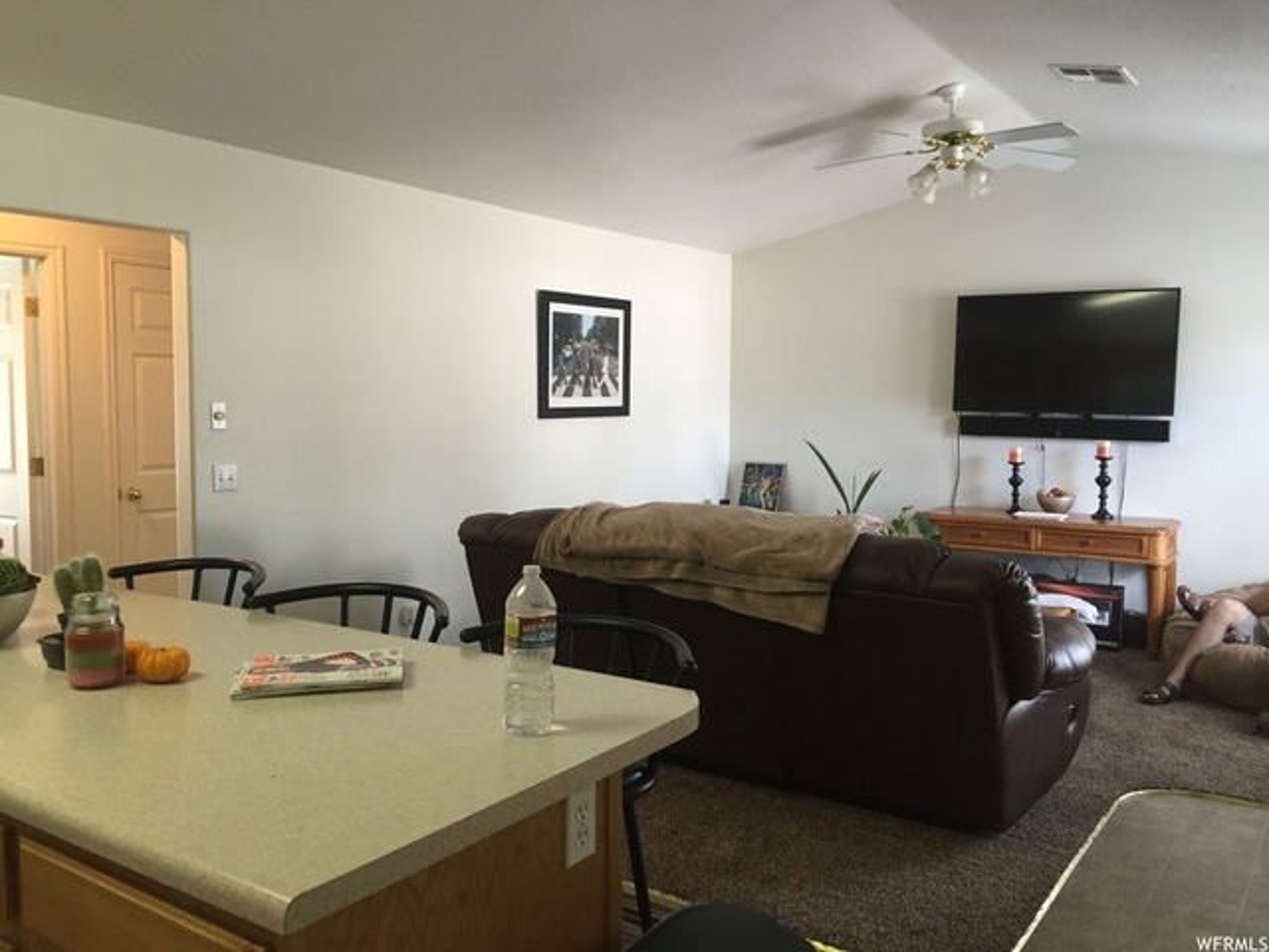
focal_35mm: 29
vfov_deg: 48.2
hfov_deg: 61.7
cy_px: 476
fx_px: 1063
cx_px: 634
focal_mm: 4.15
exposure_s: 1/30
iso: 125
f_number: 2.2
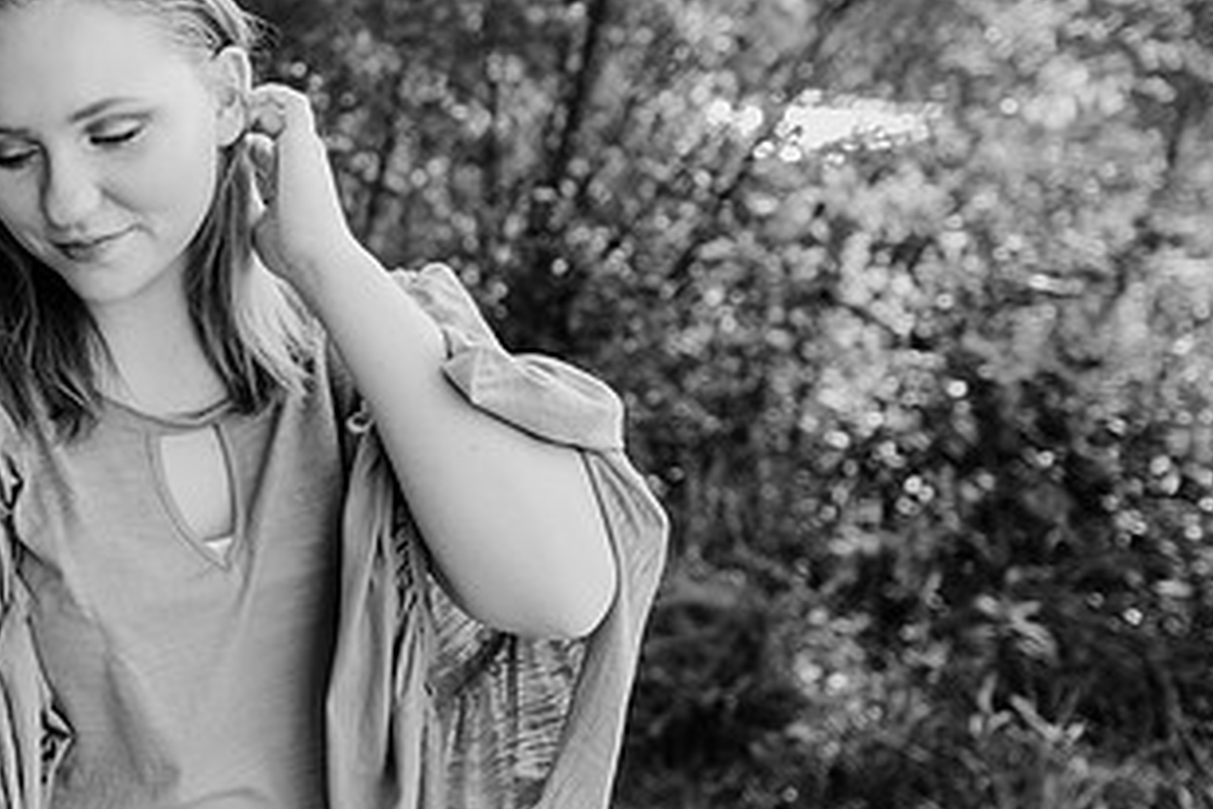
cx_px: 114
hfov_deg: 40.2
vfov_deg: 29.7
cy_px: 304
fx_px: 1516
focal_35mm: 45
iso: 250
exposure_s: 1/800
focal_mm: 24
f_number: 2.8
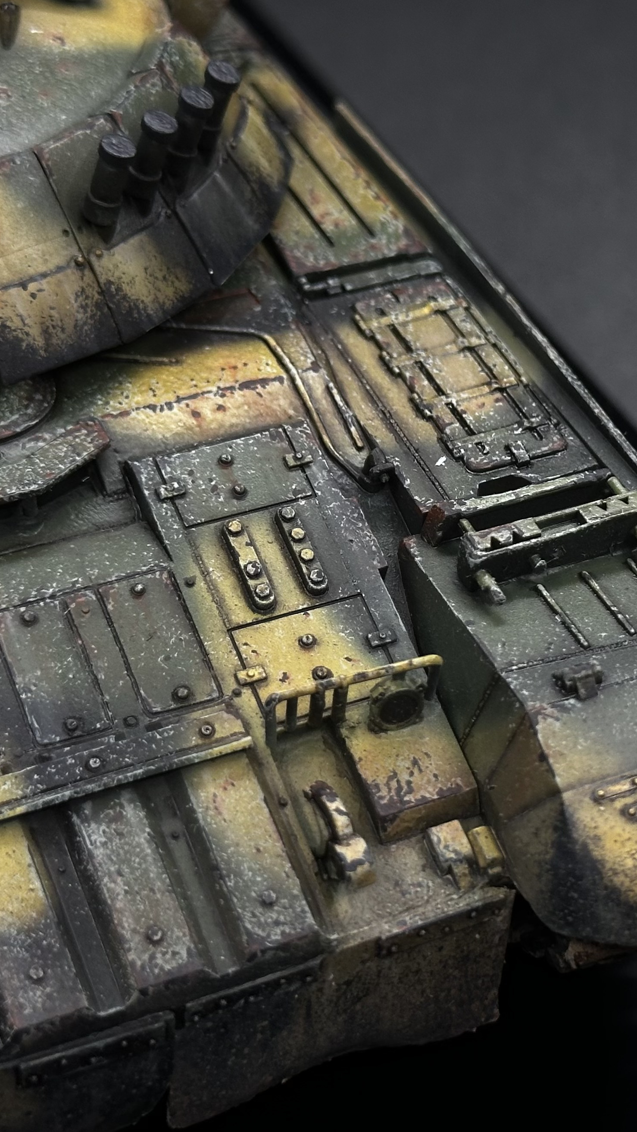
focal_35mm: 70
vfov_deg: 30.2
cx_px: 354
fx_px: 2102
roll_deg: -3.5
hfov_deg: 17.2
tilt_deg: -37.7
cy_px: 567
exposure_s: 1/110
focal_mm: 6.86
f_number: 1.78
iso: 80
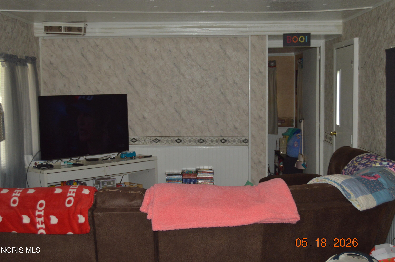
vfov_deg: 25.7
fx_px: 575
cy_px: 131
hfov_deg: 37.9
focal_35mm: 52
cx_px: 198
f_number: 4.5
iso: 800
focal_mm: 35
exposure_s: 1/60
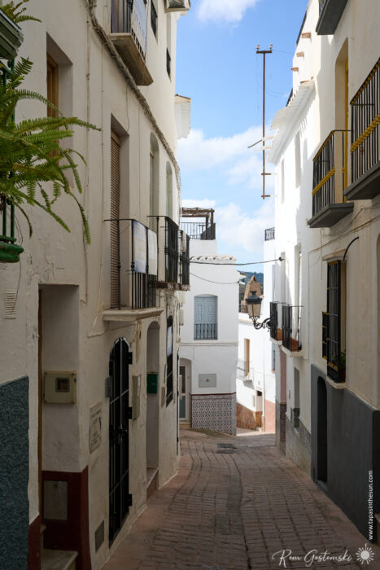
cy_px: 285
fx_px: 633
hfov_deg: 33.4
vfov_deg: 48.4
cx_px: 190
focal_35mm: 40
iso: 100
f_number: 11
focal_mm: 40
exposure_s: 1/160
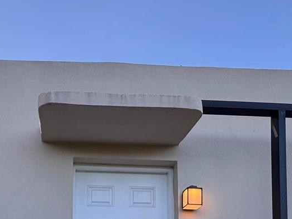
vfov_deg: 28.3
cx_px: 93
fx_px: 363
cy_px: 277
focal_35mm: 43
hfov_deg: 43.1
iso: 40
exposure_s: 1/197
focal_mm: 2.22
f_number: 2.2
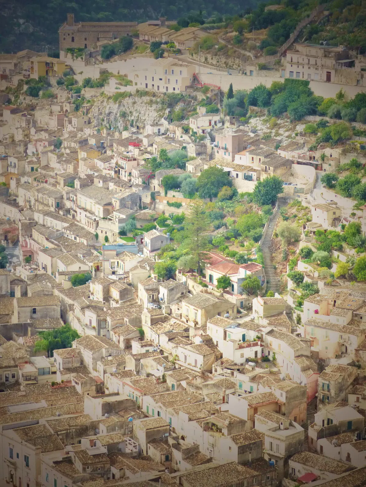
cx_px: 183
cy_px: 244
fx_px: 1508
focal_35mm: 107
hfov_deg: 13.8
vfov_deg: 18.4
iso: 160
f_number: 4
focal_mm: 19.2
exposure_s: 1/250
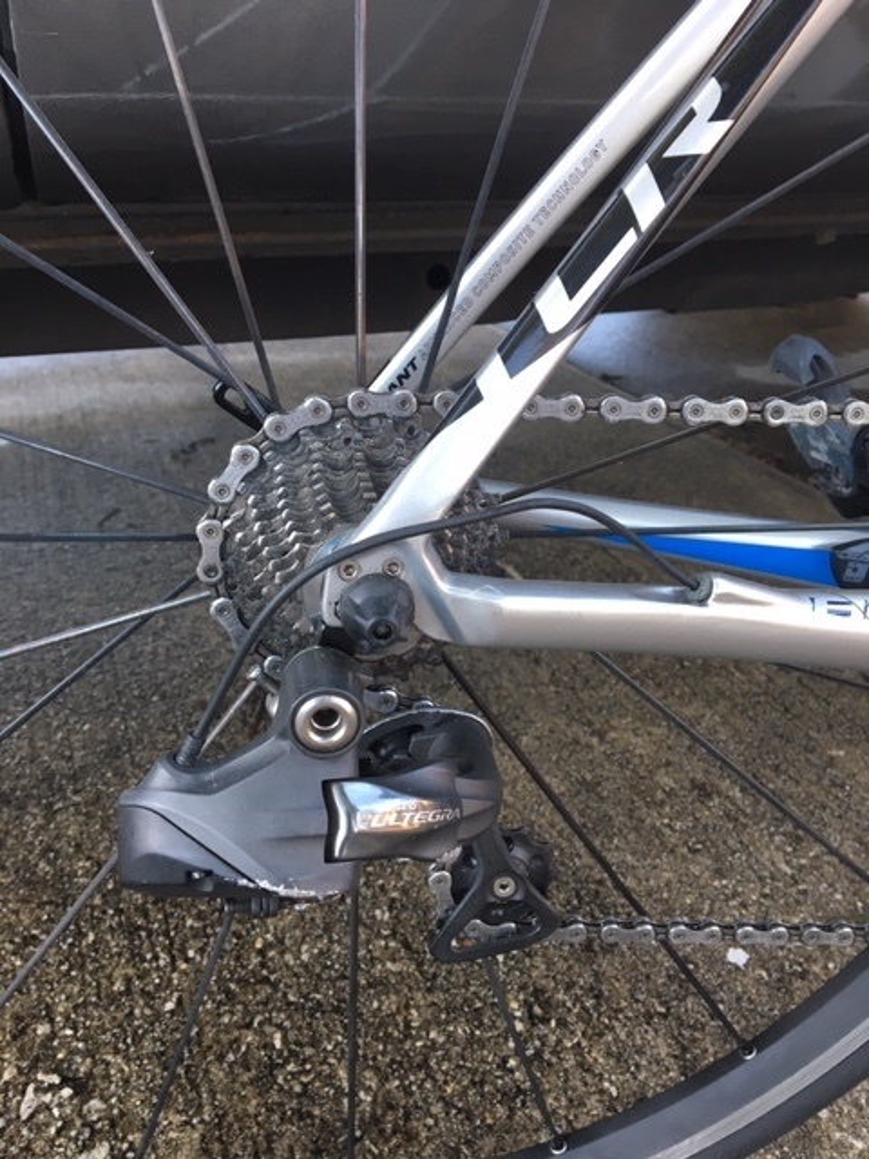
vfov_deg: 61.7
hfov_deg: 48.2
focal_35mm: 29
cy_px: 580
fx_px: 971
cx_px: 434
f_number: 2.2
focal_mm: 4.15
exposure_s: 1/30
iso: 50
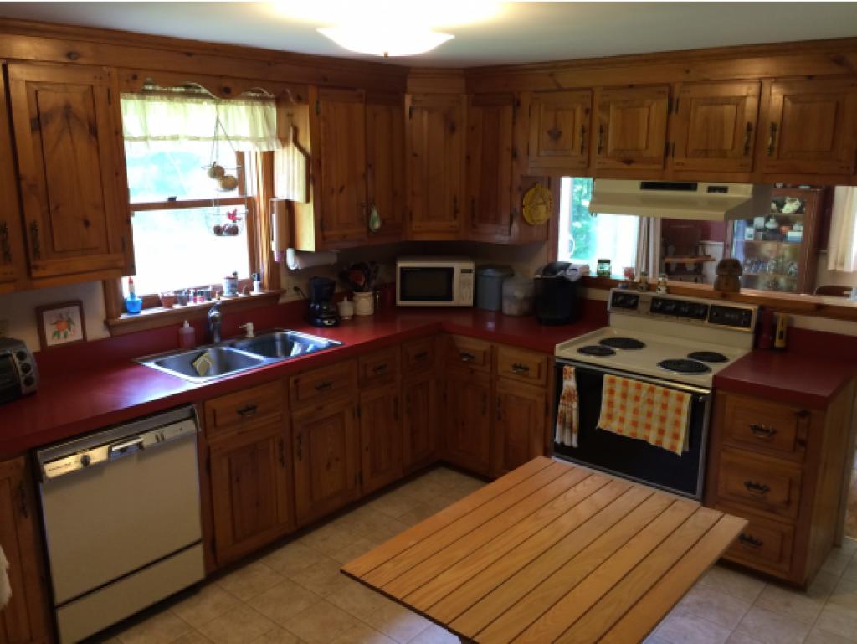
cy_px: 322
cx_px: 428
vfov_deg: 48.3
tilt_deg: -13.7
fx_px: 718
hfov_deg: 61.6
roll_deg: +1.0
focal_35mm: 29
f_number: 2.2
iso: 125
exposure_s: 1/30
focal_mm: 4.15
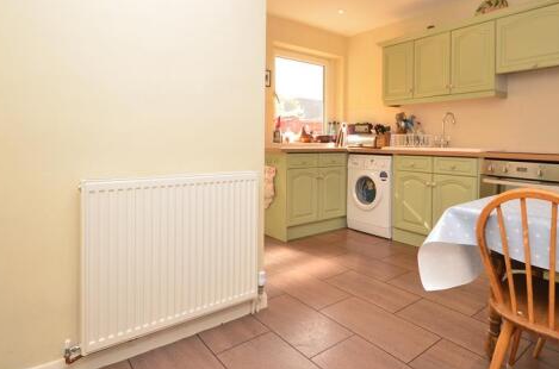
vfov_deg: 58.6
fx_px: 325
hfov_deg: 80.9
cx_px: 318
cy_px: 143
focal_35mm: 21
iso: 200
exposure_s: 1/60
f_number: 5
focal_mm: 10
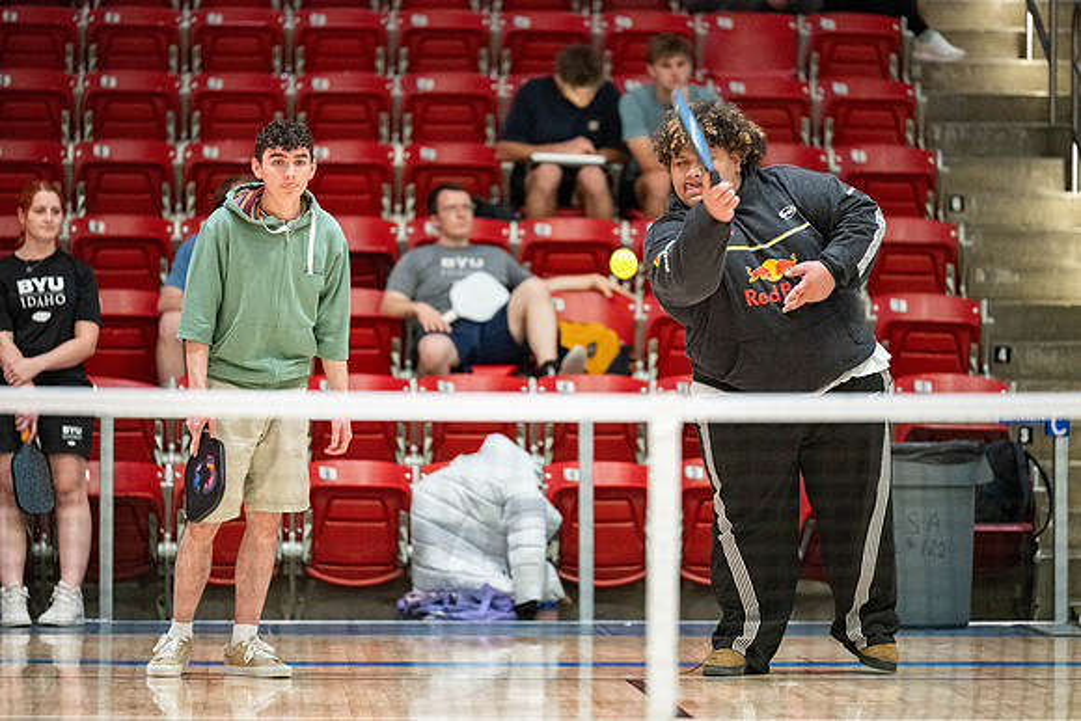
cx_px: 540
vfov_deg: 6.9
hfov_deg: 10.3
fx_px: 6007
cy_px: 360
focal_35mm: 200
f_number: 2.8
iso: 5000
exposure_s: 1/500
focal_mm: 200
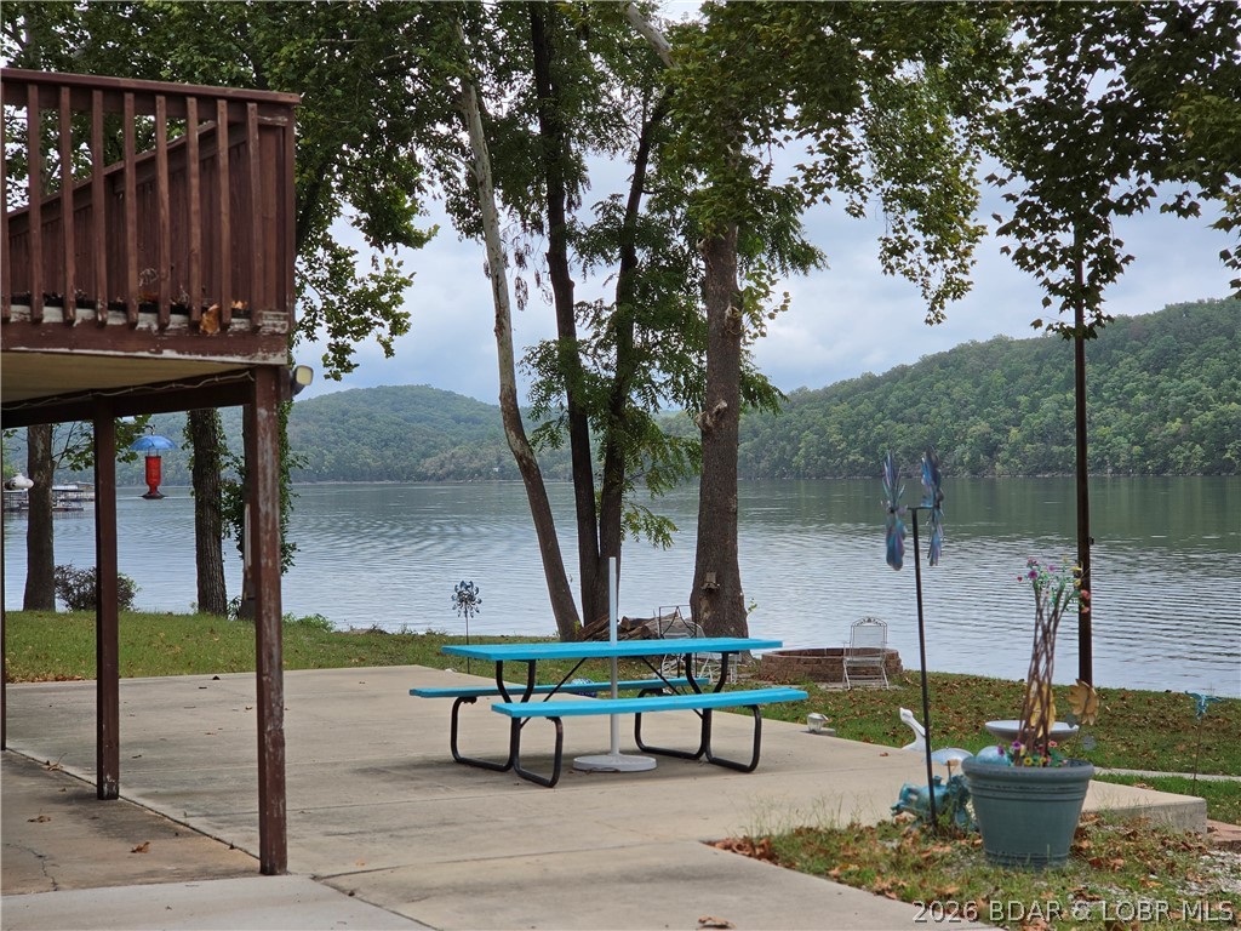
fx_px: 2474
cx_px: 620
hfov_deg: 28.2
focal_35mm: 69
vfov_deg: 21.3
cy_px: 466
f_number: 2.4
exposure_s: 1/594
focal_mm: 7
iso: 25
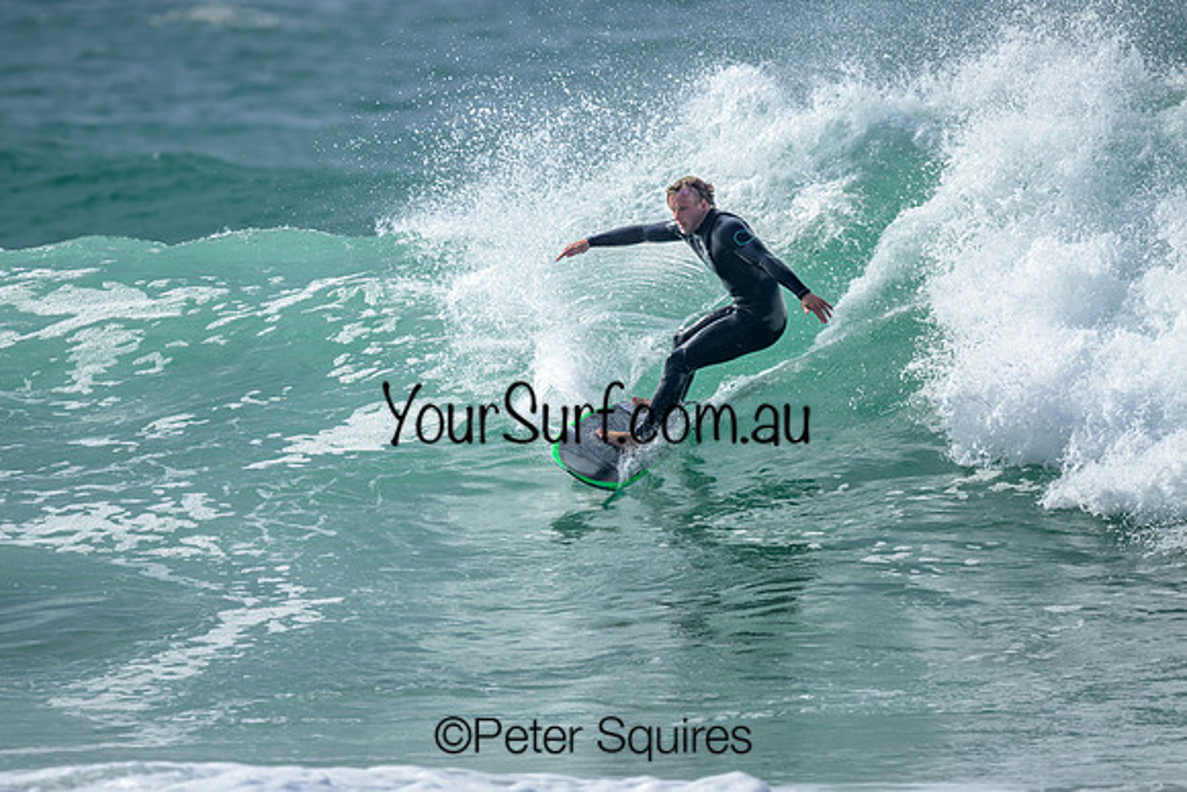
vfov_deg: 1.4
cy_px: 361
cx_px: 553
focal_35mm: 953
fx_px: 31444
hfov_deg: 2.2
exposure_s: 1/2000
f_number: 6.3
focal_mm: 800
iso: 180
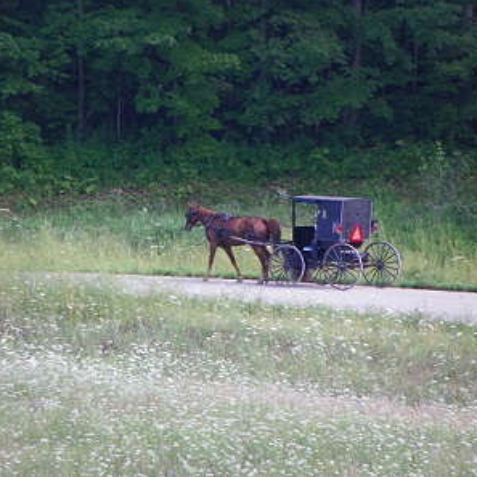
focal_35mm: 803
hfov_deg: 2.2
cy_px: 238
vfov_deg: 2.2
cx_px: 240
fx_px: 12519
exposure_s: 1/125
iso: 100
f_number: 5
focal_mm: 119.6
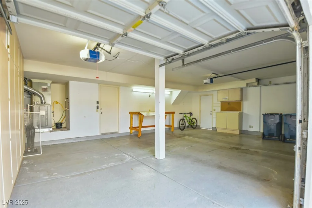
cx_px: 156
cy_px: 104
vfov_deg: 73.8
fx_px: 139
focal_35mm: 16
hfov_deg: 96.7
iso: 250
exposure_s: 1/6
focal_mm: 16
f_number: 10
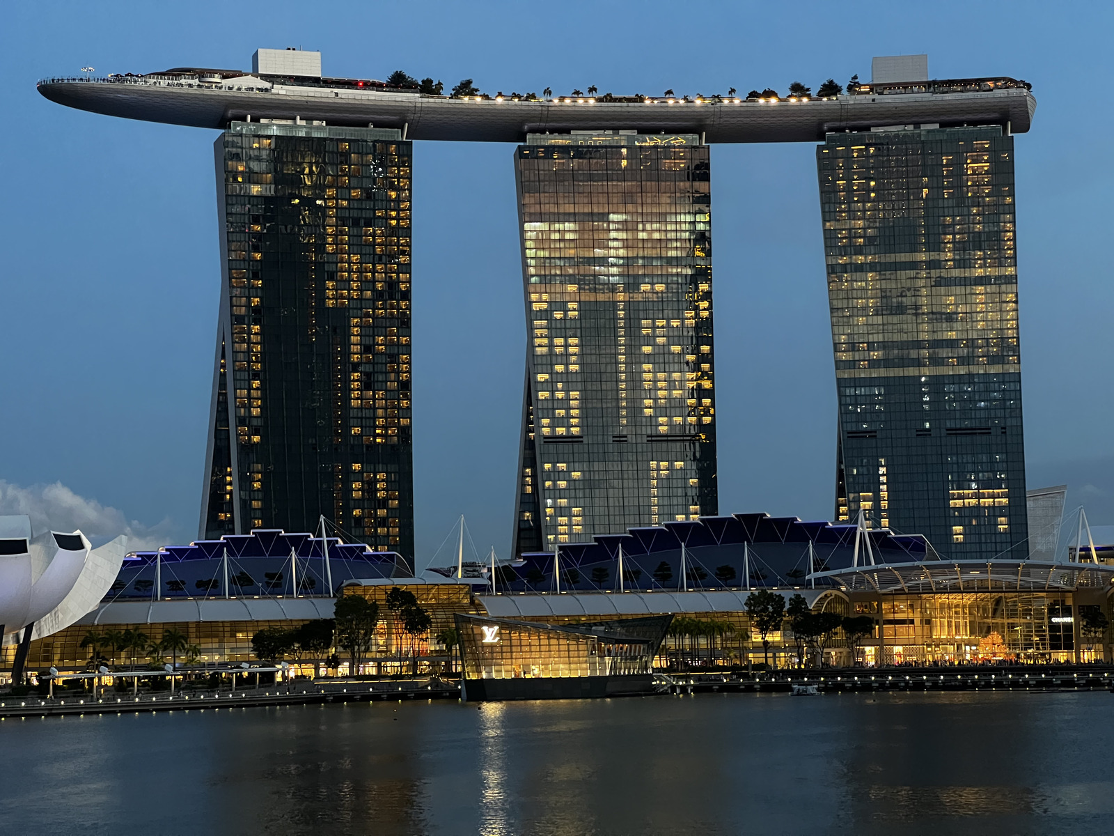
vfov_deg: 19.1
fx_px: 2478
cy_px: 418
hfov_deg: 25.3
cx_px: 557
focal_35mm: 77
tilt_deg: +5.6
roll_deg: +1.5
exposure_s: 1/35
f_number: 2.8
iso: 800
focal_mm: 9
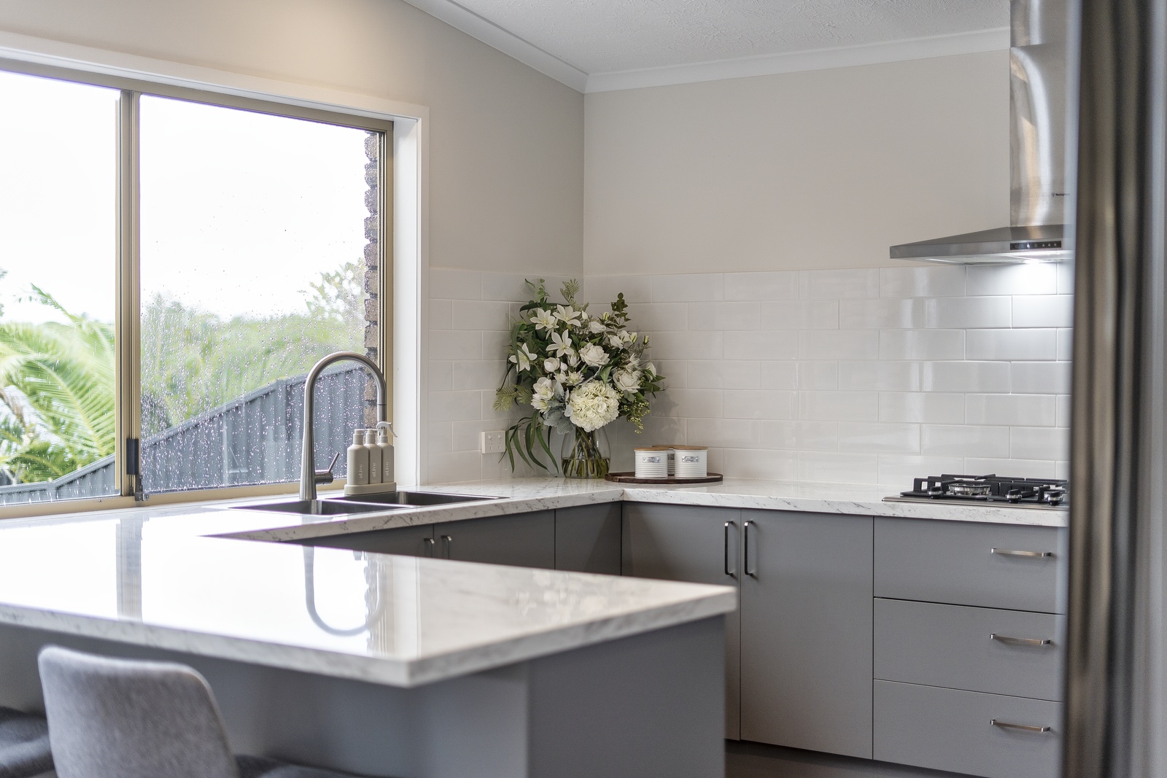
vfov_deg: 27.0
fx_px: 1621
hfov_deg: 39.6
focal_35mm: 50
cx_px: 584
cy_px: 389
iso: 320
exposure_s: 1/500
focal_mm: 50
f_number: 1.8
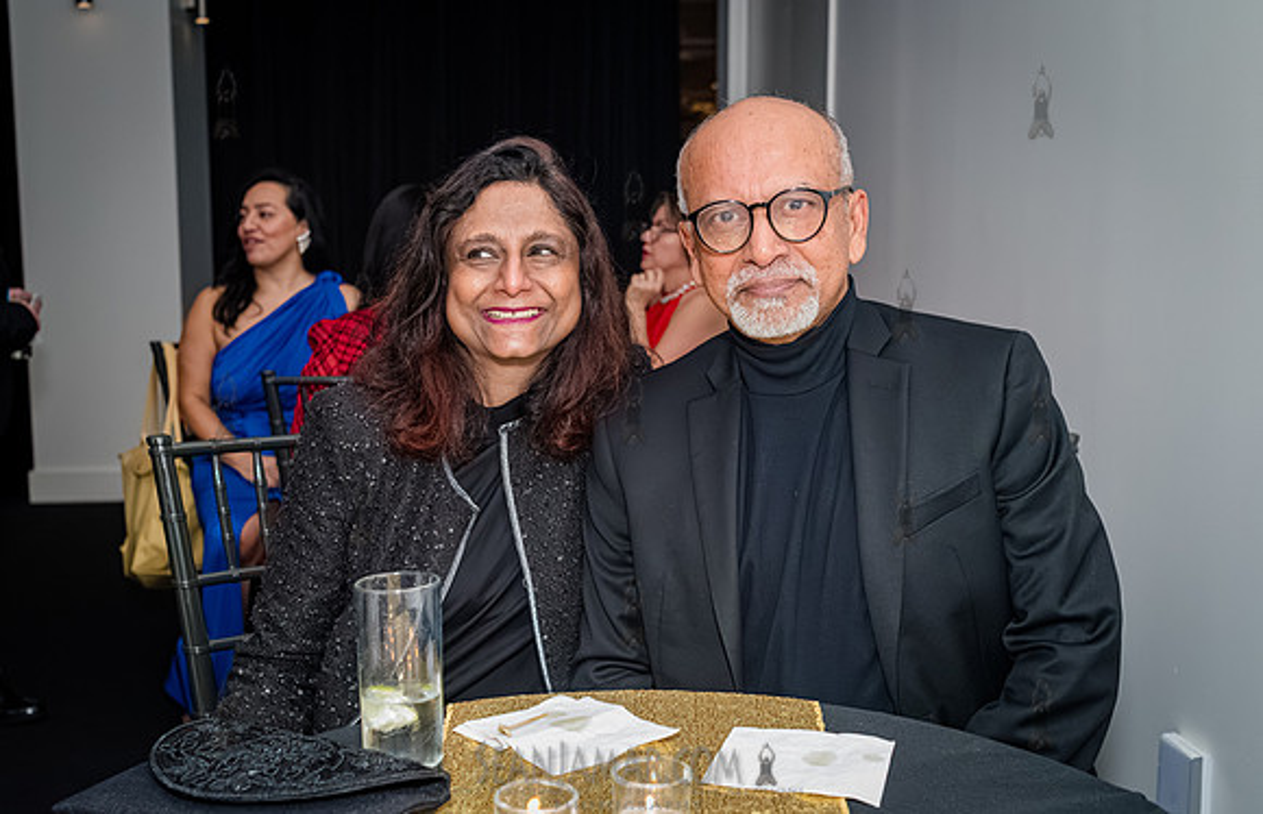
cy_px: 416
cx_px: 573
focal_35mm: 39
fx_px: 1341
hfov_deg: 50.4
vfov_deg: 33.8
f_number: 5
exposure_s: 1/400
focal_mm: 35
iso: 8000
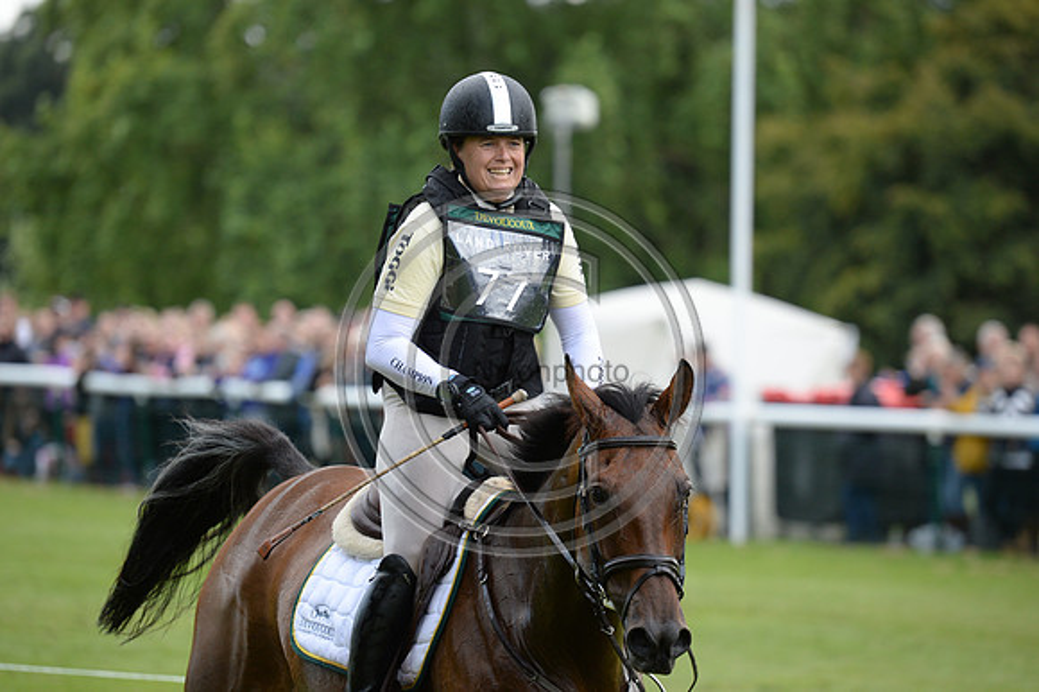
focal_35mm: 340
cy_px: 346
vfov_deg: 4.0
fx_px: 9807
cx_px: 520
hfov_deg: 6.1
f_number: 5.6
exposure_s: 1/800
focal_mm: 340
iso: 1000
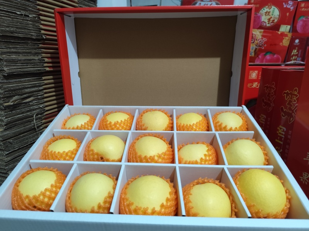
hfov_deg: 73.9
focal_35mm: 23
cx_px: 154
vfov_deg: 58.9
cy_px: 116
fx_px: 205
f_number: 1.65
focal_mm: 6.14
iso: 2000
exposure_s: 1/20
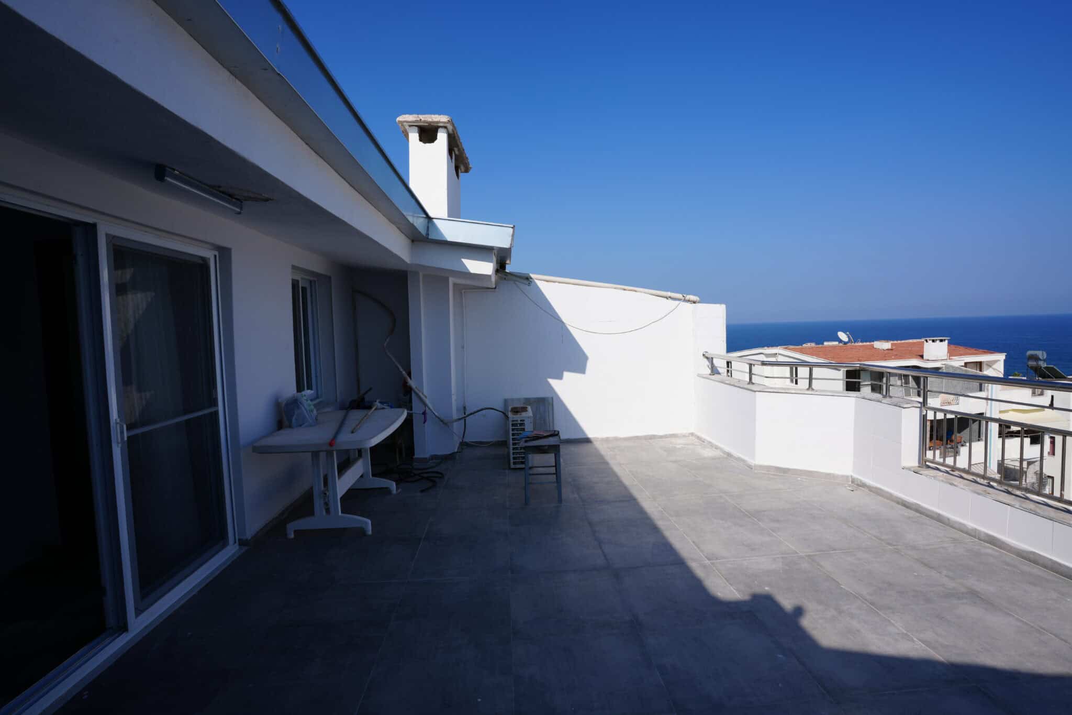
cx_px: 536
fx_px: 506
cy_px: 358
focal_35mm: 17
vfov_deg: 70.4
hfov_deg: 93.3
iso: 100
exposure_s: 1/250
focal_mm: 17
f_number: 10
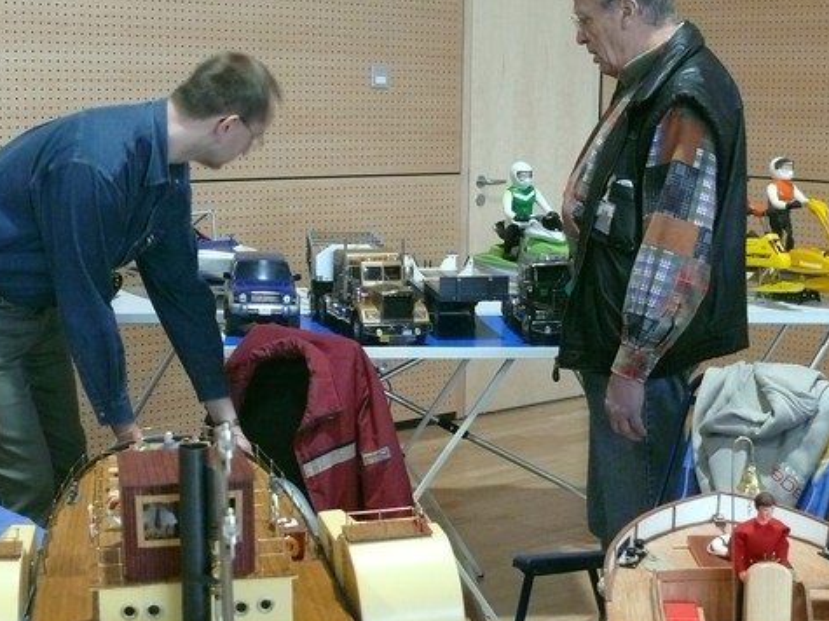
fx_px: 1413
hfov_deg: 32.7
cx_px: 386
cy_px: 410
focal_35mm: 59
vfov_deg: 24.7
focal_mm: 7.4
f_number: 2.8
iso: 400
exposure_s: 1/30
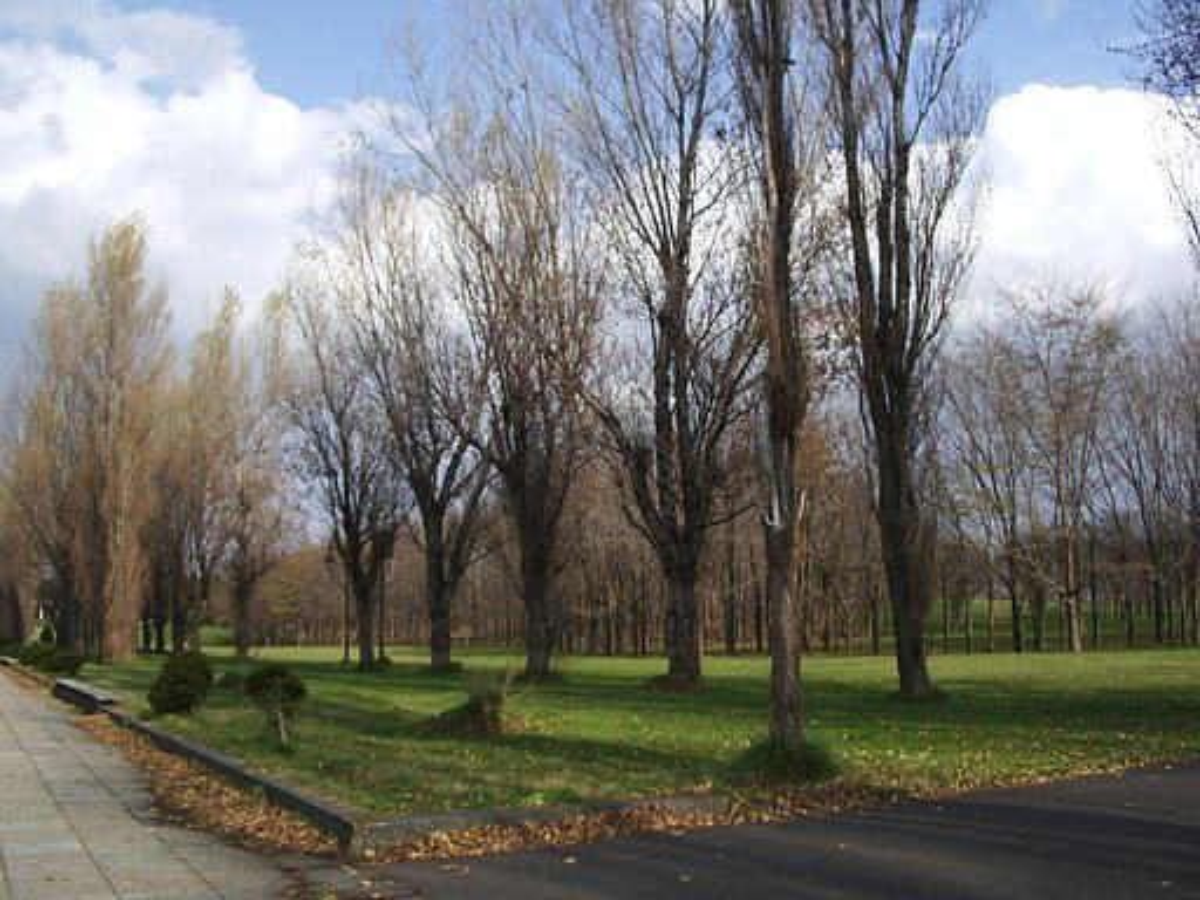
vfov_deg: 40.7
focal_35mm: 35
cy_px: 450
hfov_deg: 52.6
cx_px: 600
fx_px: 1213
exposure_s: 1/320
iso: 50
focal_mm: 5.8
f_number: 4.3
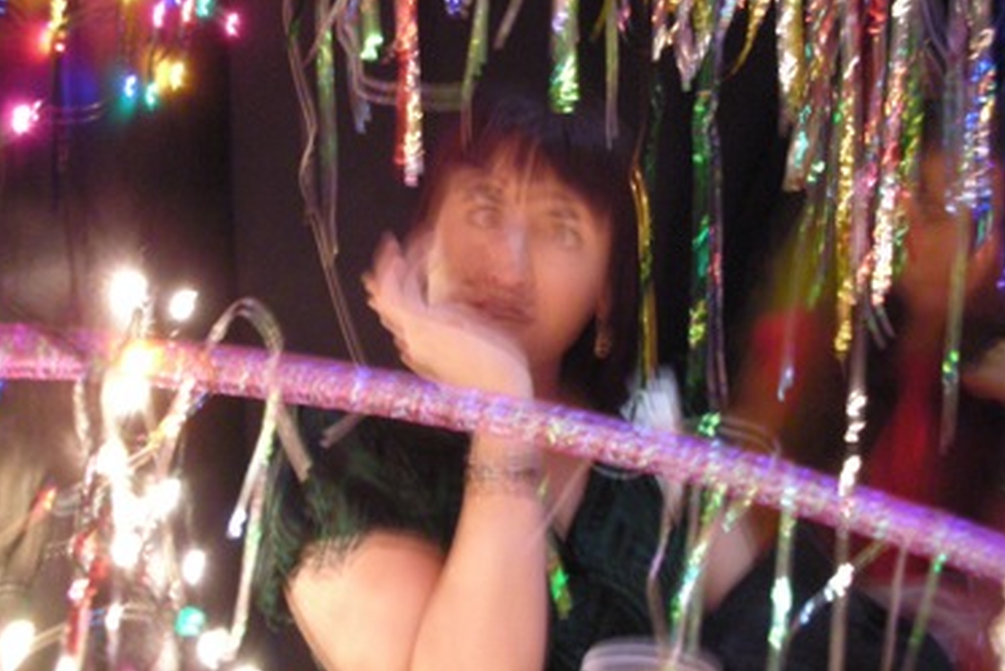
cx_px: 482
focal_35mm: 39
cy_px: 269
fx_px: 1089
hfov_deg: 49.5
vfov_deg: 34.1
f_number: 2.8
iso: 400
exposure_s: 1/1.1
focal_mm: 5.8
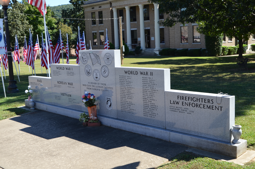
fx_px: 297
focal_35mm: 42
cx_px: 128
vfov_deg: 31.8
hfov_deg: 46.5
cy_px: 84
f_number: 7.1
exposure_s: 1/200
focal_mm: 28
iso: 200
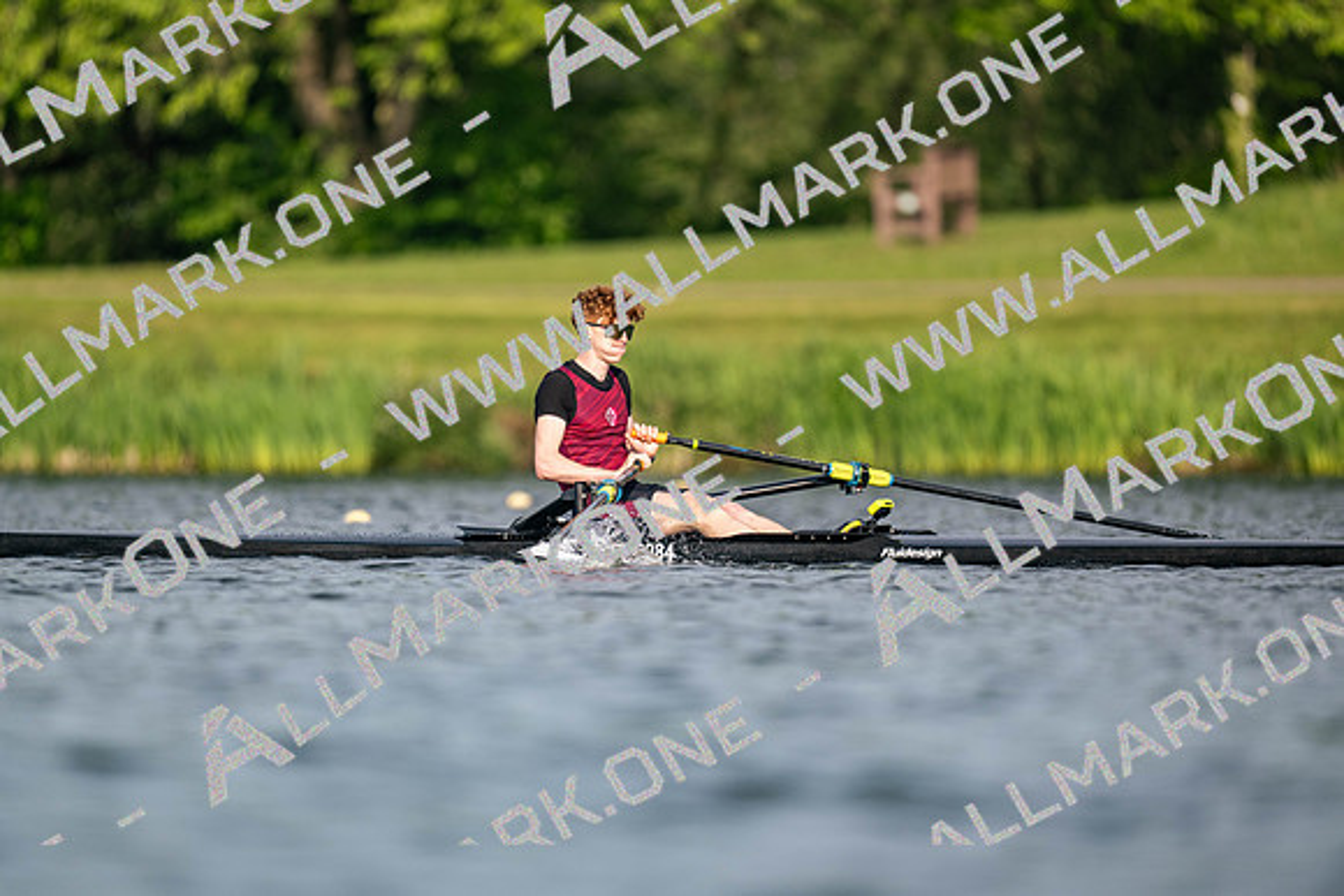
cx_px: 672
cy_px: 448
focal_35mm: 600
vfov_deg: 2.3
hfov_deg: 3.4
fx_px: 22404
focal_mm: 600
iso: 360
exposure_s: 1/2500
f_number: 4
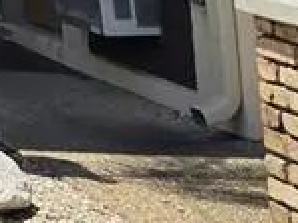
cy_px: -484
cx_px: -622
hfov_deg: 9.5
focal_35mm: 159
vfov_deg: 7.9
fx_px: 1369
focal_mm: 5.4
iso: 80
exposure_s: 1/4274
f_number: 1.8
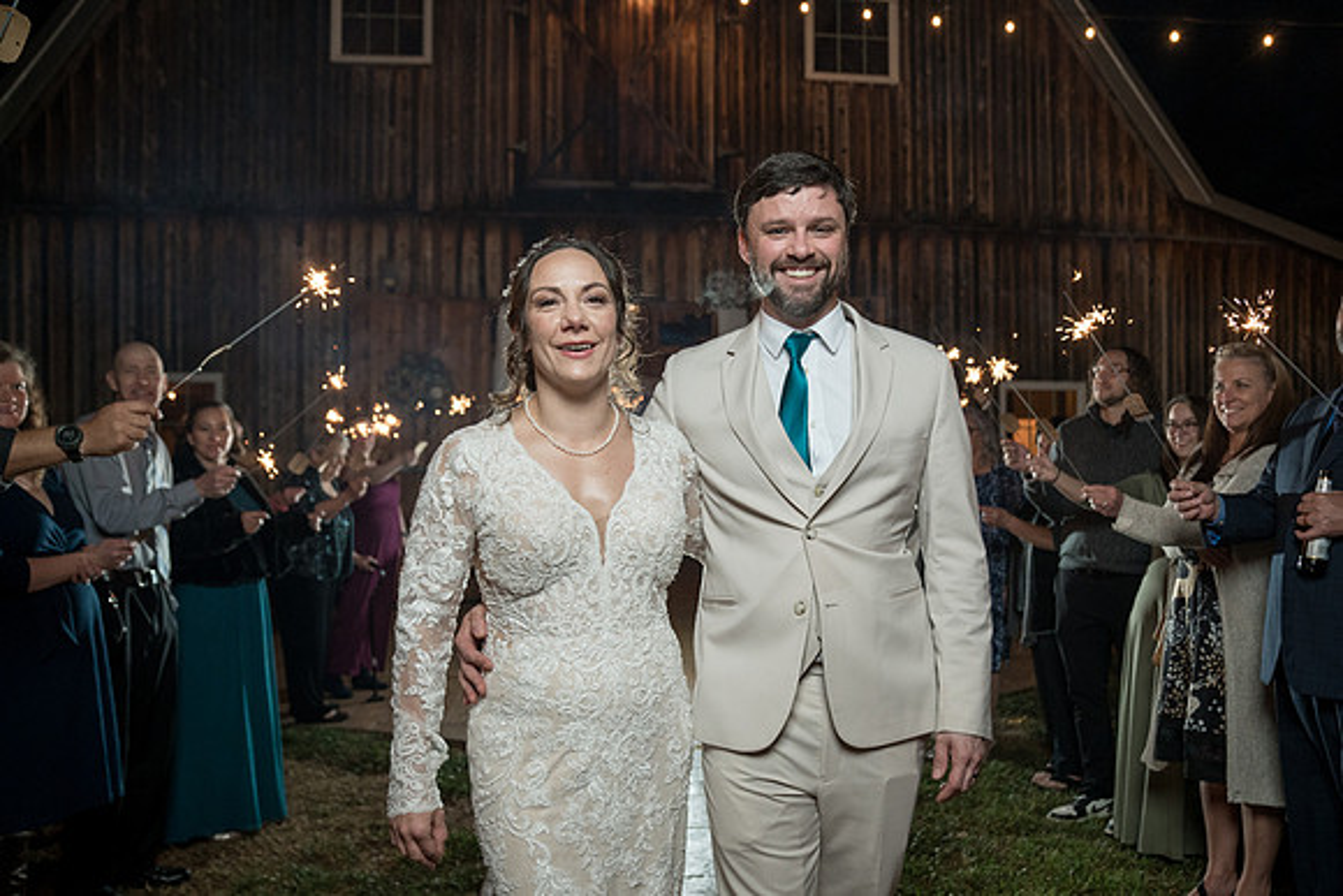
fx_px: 1034
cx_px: 732
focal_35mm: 28
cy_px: 514
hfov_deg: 65.9
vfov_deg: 46.7
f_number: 2.8
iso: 2000
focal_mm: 24
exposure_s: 1/200
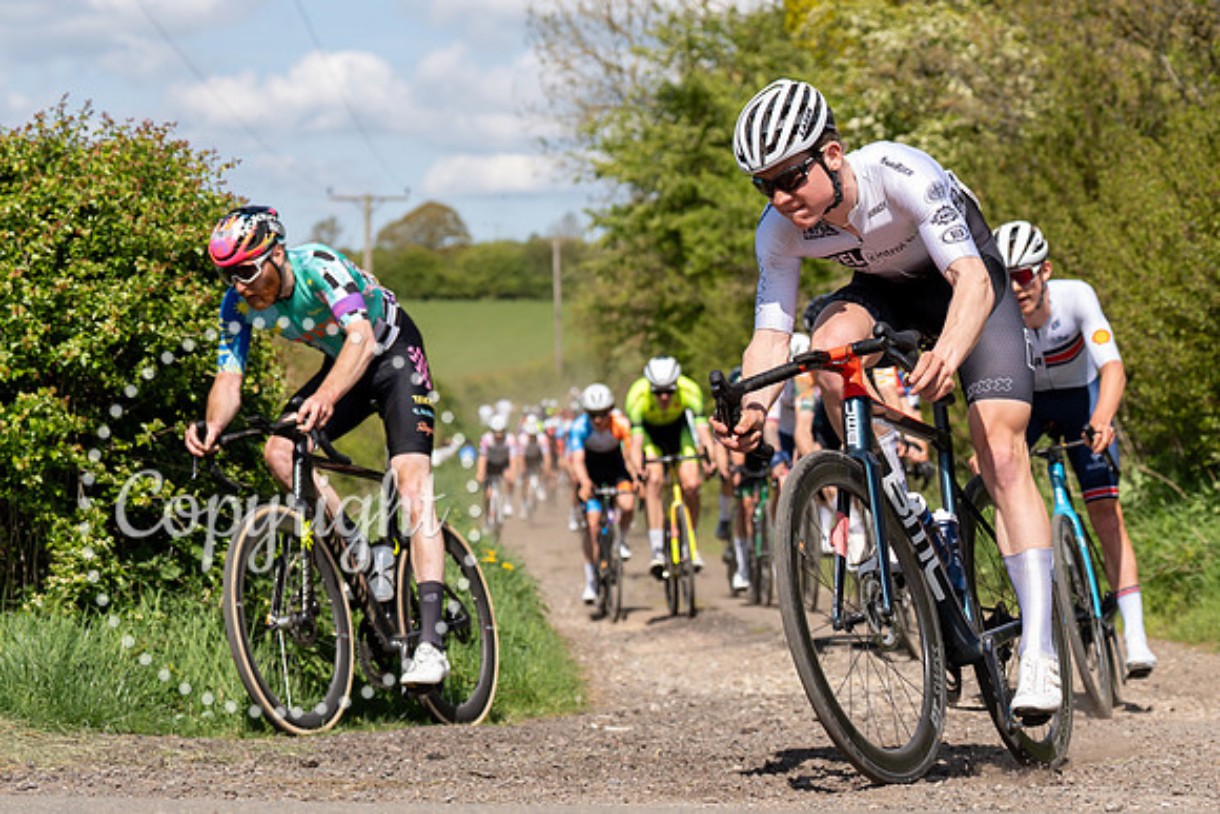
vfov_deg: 13.4
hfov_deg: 19.8
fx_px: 3465
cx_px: 891
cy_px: 220
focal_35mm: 102
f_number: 4
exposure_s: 1/1000
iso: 100
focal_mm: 70
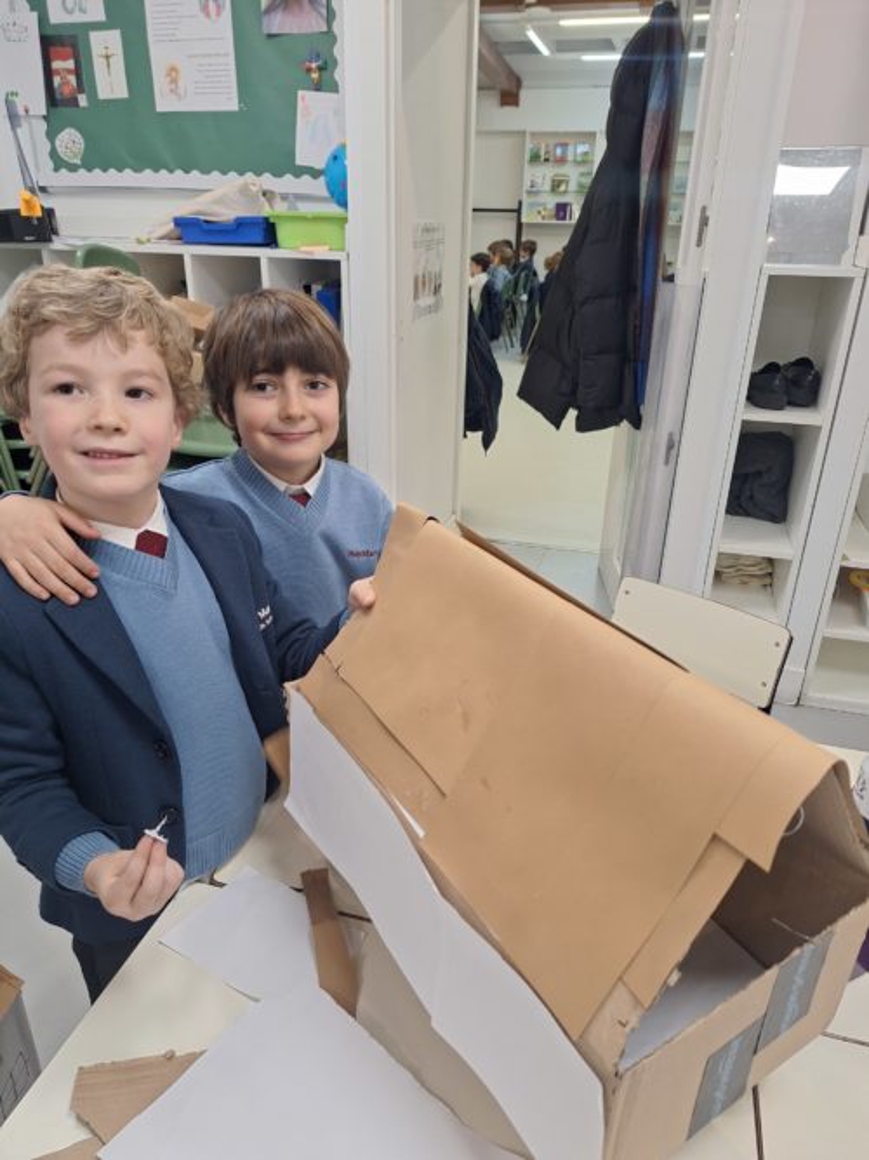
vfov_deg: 73.9
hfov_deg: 58.9
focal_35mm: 23
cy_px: 580
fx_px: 770
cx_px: 434
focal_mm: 5.54
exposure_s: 1/50
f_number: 1.8
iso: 100
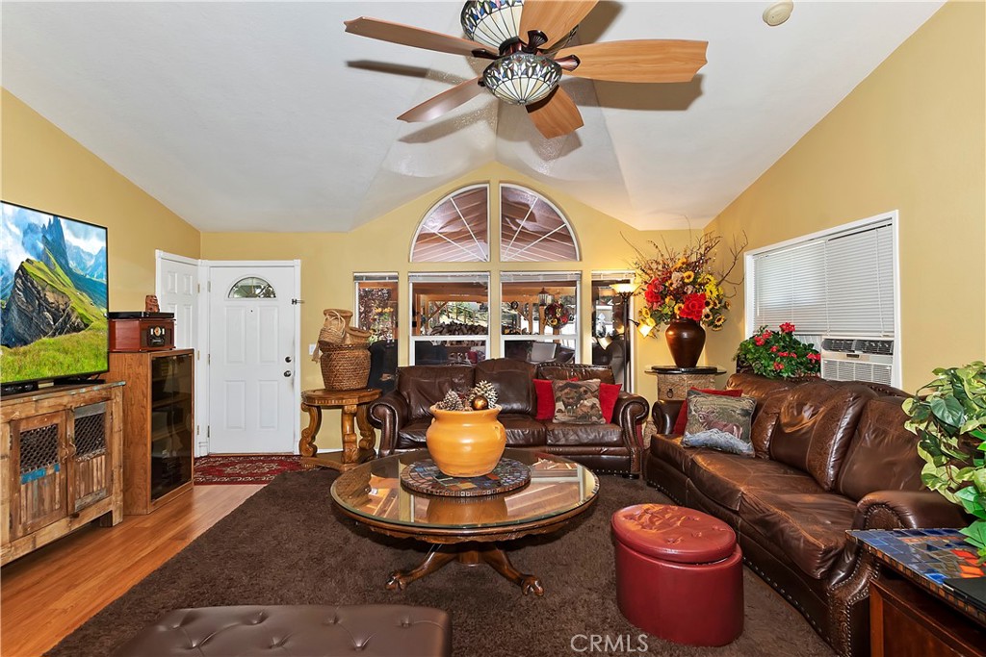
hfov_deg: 93.3
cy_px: 328
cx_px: 493
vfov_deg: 70.5
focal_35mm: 17
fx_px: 466
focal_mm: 11.5
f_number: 8
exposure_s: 1/30
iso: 400
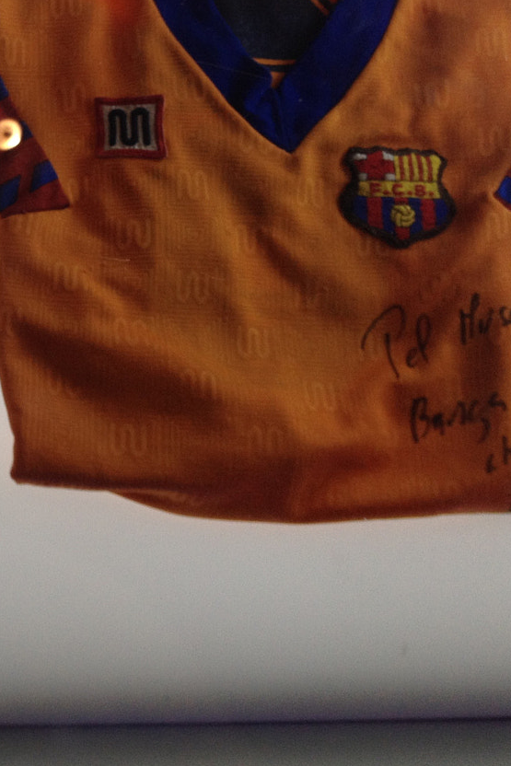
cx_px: -179
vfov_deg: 28.5
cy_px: 217
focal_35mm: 70
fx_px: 1490
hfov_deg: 18.0
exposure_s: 1/30
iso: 50
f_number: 2.4
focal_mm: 4.28
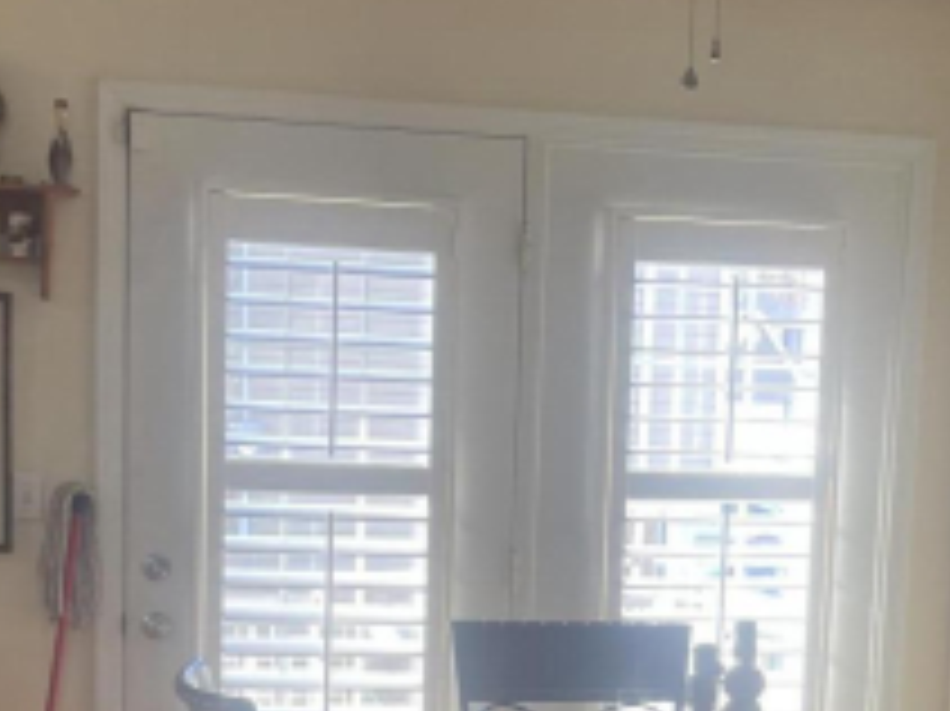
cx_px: 565
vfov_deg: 18.2
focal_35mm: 79
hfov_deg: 24.7
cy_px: 698
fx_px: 2167
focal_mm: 5.1
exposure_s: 1/120
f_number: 1.6
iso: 125
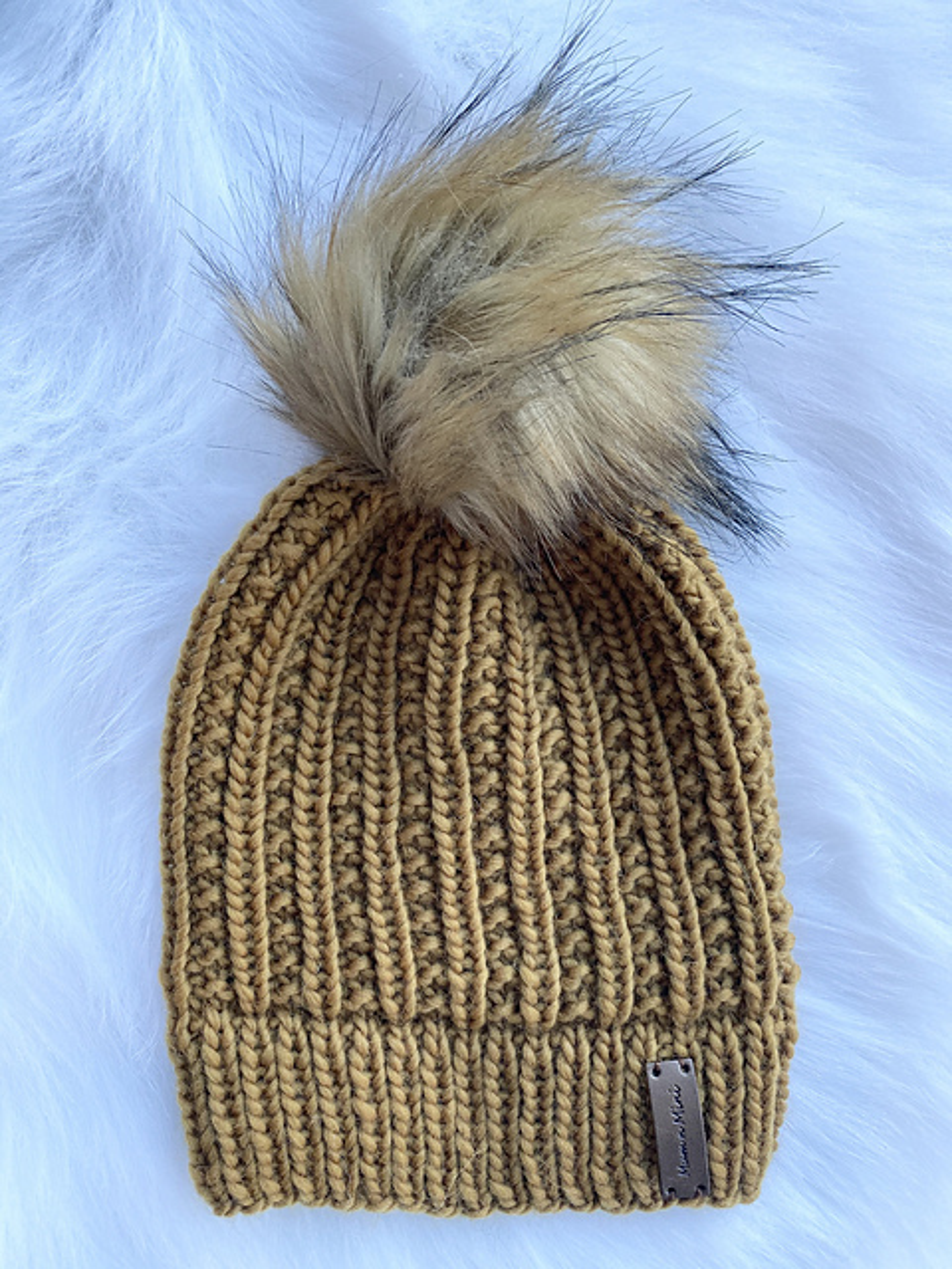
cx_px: 476
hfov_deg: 53.1
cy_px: 634
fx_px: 953
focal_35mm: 26
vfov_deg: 67.3
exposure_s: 1/60
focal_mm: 4.25
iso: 125
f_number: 1.8
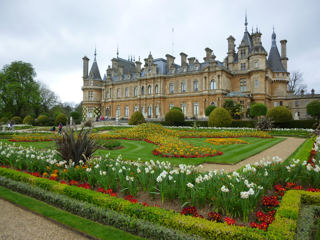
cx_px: 160
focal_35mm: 25
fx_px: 231
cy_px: 120
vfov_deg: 54.9
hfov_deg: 69.4
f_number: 3.1
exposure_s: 1/320
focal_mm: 4.5
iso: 160
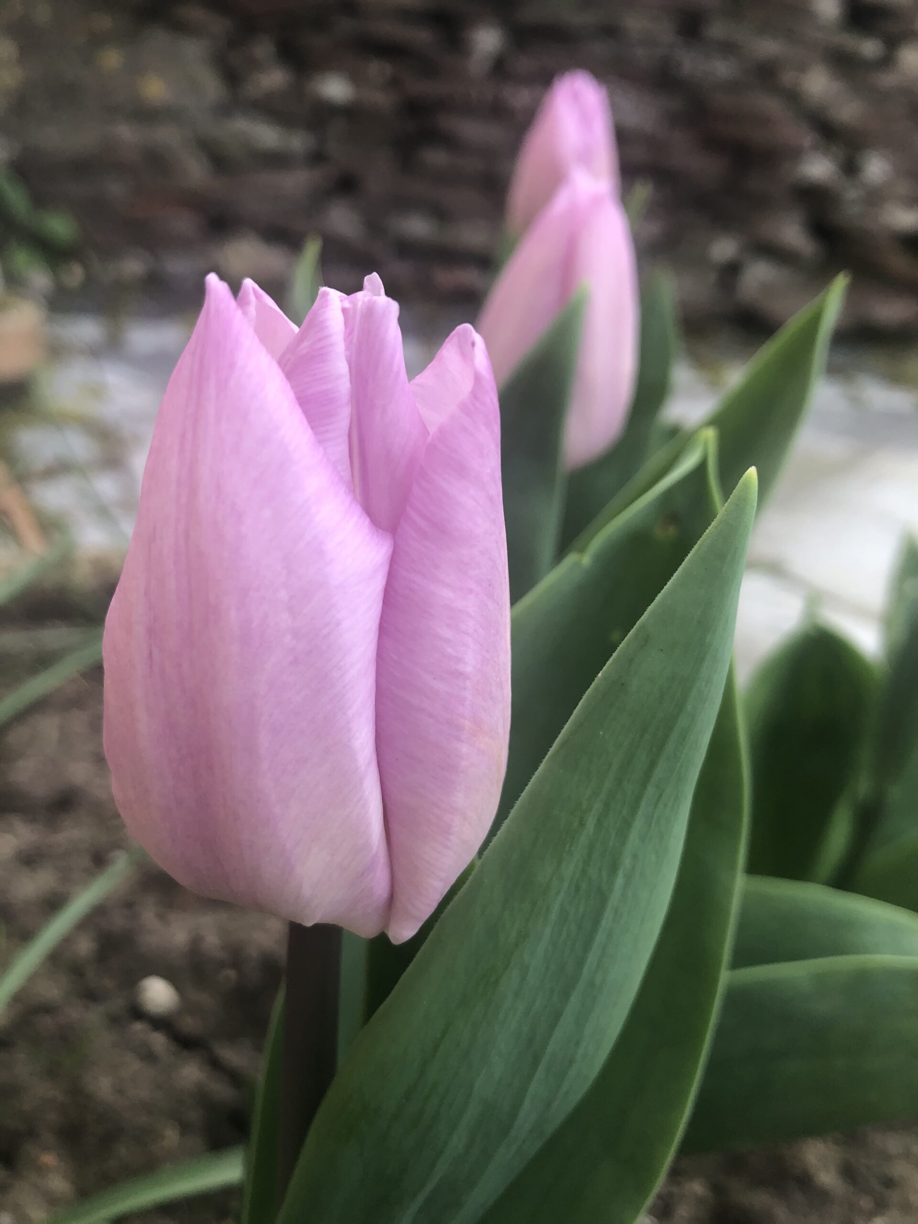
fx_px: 990
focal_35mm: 28
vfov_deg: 63.4
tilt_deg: -28.3
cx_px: 459
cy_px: 612
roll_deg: -5.1
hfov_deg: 49.7
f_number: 1.8
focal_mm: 3.99
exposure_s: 1/120
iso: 64
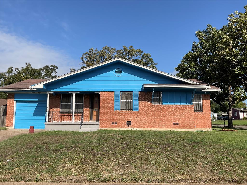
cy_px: 92
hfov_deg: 61.7
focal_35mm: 29
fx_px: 207
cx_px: 124
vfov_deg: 48.2
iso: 16
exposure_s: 1/2427
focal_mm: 3
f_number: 1.8
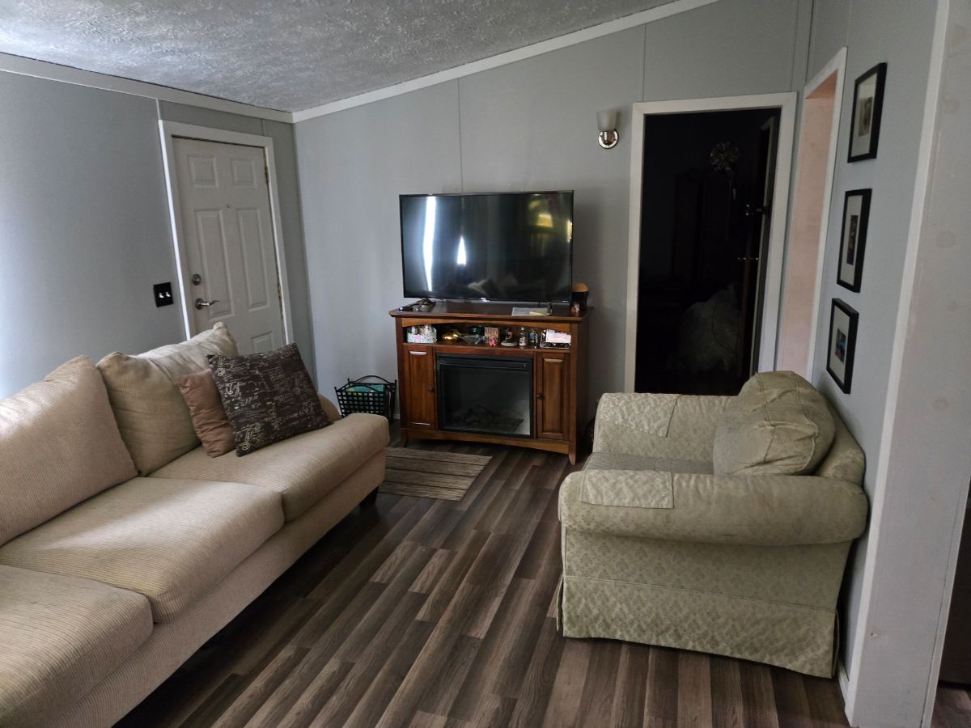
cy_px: 364
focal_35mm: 23
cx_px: 486
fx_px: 645
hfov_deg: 73.9
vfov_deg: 58.9
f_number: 1.8
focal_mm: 5.4
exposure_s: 1/30
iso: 1600
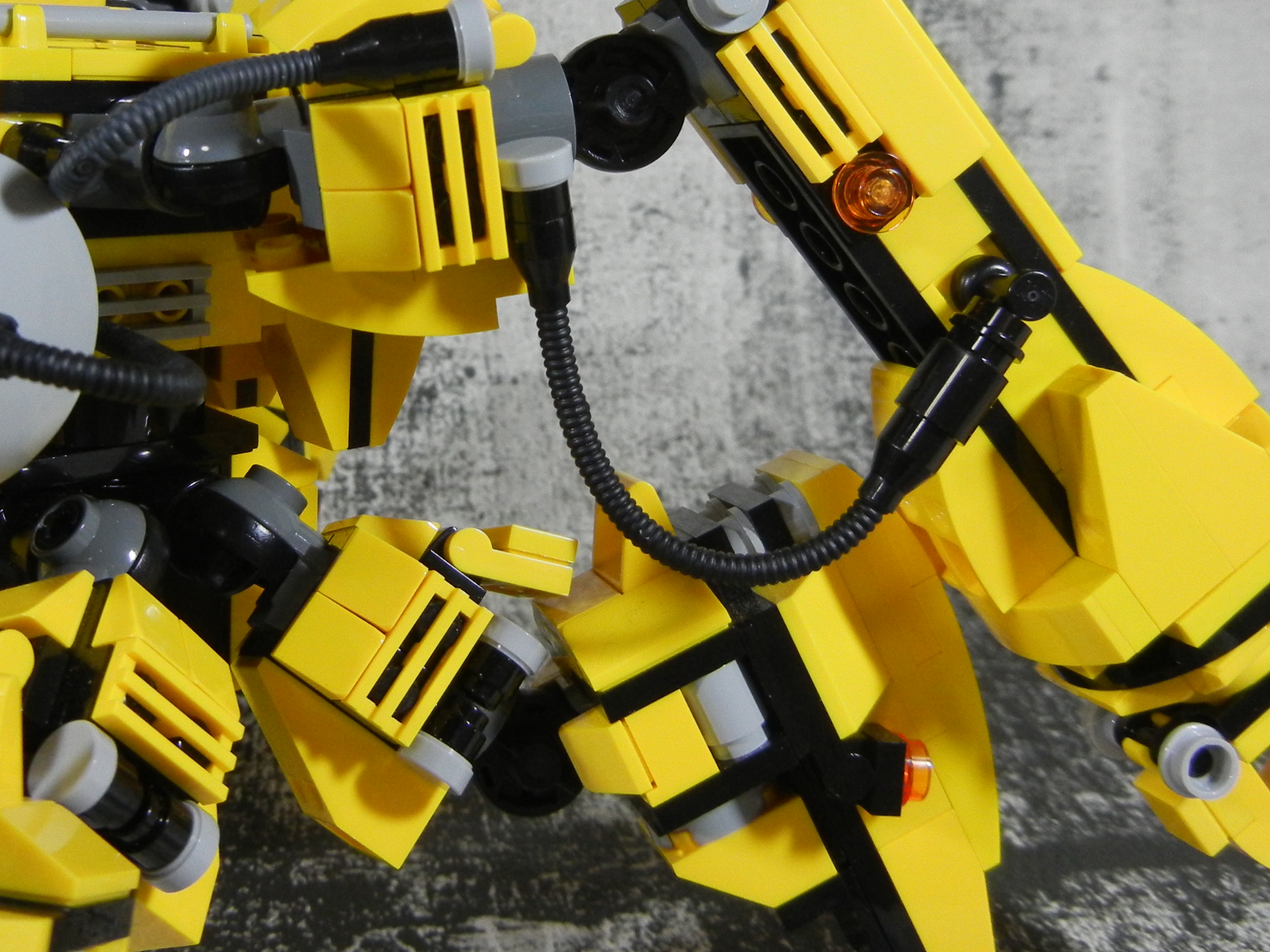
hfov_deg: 39.2
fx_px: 1761
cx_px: 431
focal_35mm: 48
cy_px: 302
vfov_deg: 30.0
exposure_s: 1/56
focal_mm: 5.4
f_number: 3.5
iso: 400
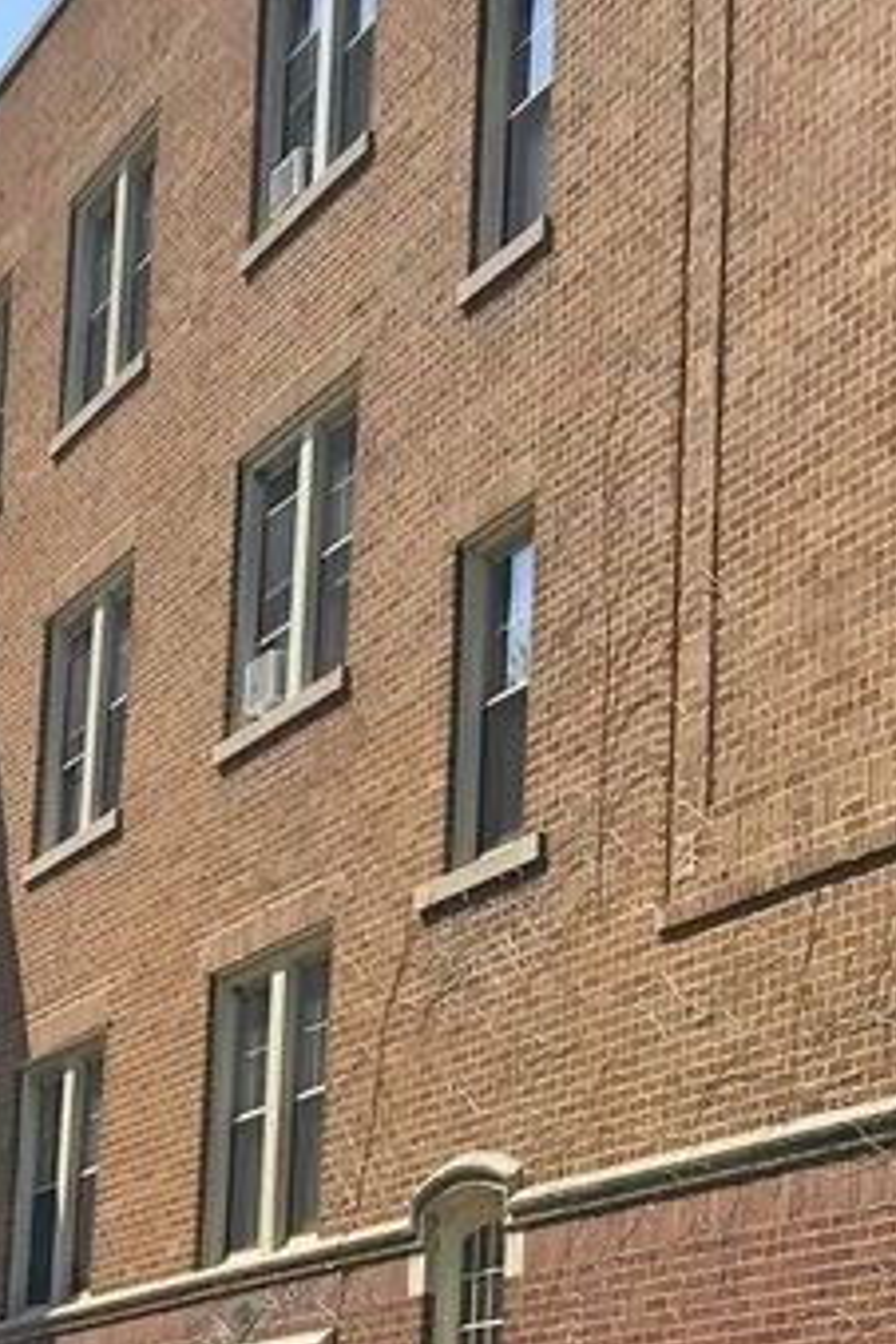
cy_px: 1074
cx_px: 1174
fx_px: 3397
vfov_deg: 22.1
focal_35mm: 91
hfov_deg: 14.4
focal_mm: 4.15
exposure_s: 1/1412
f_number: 2.2
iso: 32
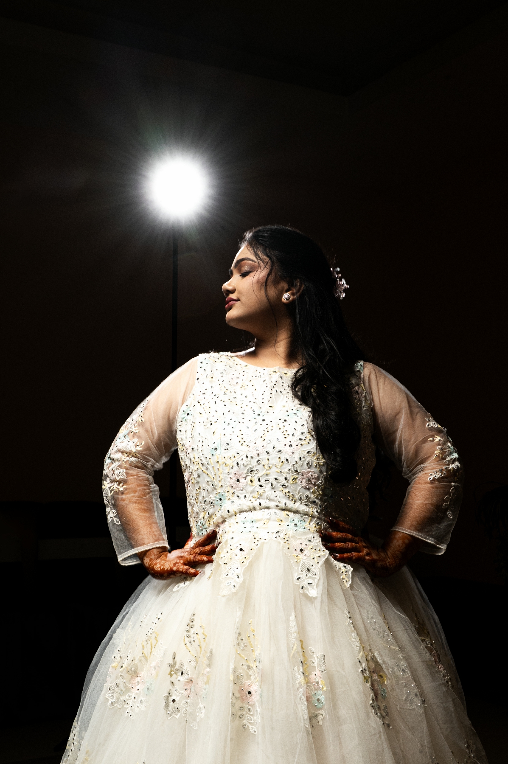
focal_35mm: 40
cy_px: 382
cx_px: 254
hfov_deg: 33.3
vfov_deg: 48.5
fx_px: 848
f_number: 14
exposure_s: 1/50
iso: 1600
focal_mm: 40
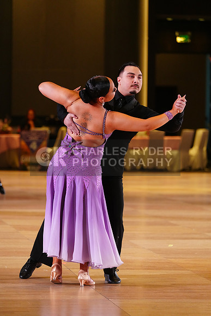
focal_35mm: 174
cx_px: 106
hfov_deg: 7.9
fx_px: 1529
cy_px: 158
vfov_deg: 11.8
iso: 3200
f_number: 4
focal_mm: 174
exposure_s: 1/400
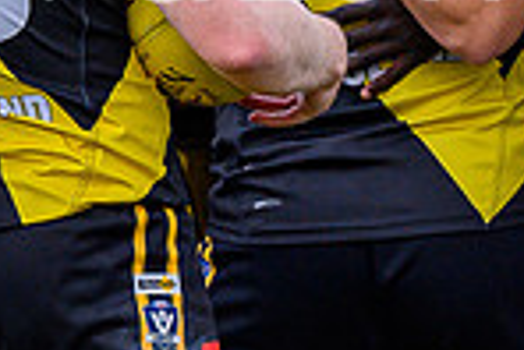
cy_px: 136
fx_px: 39425
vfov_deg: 0.5
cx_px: 863
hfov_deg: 0.8
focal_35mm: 2706
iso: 500
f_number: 4
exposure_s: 1/1600
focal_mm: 500
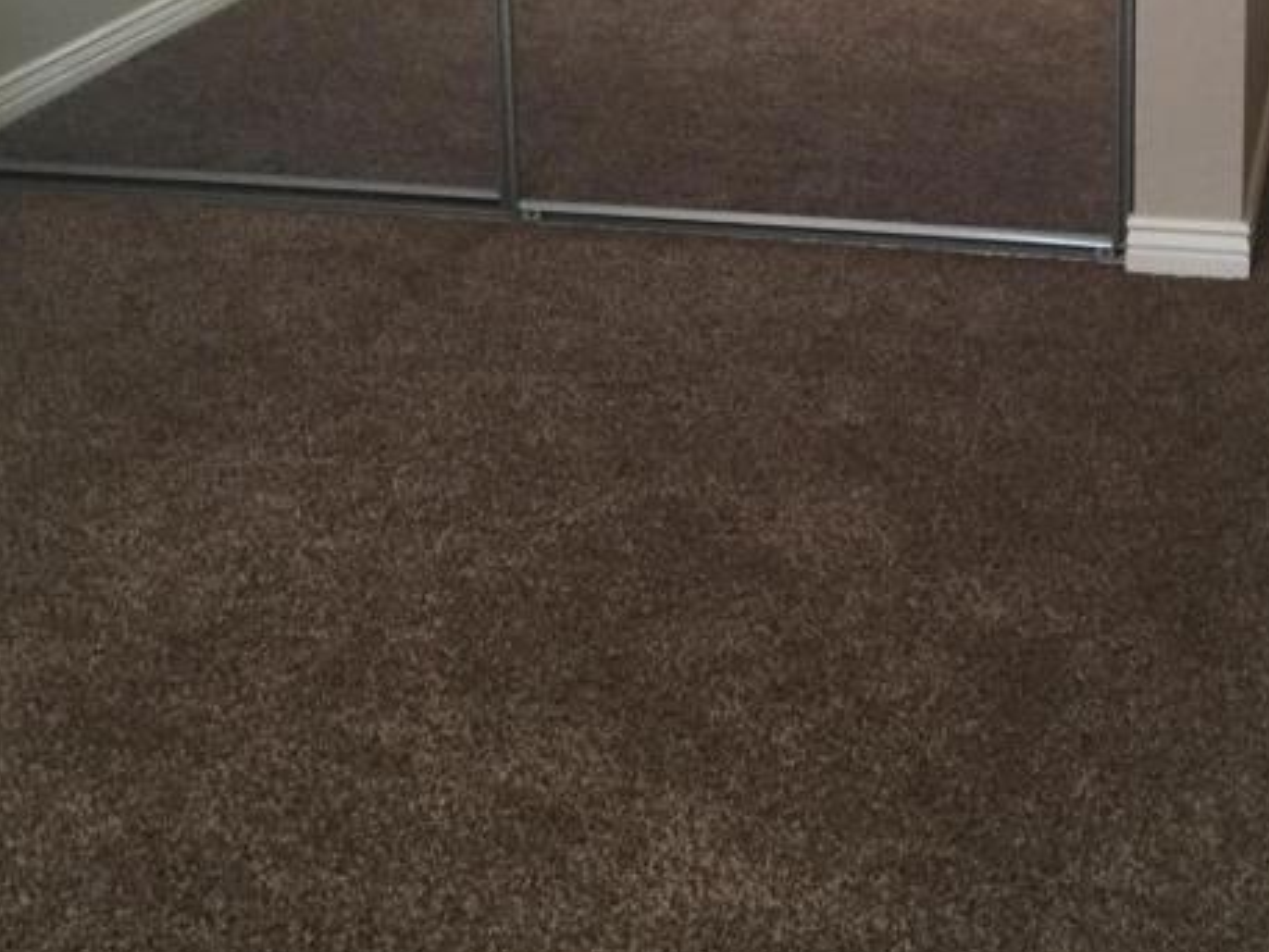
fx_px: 2383
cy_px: -72
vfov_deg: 21.5
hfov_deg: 29.5
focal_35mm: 65
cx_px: 911
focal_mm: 4.15
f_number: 2.2
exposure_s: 1/33
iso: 160
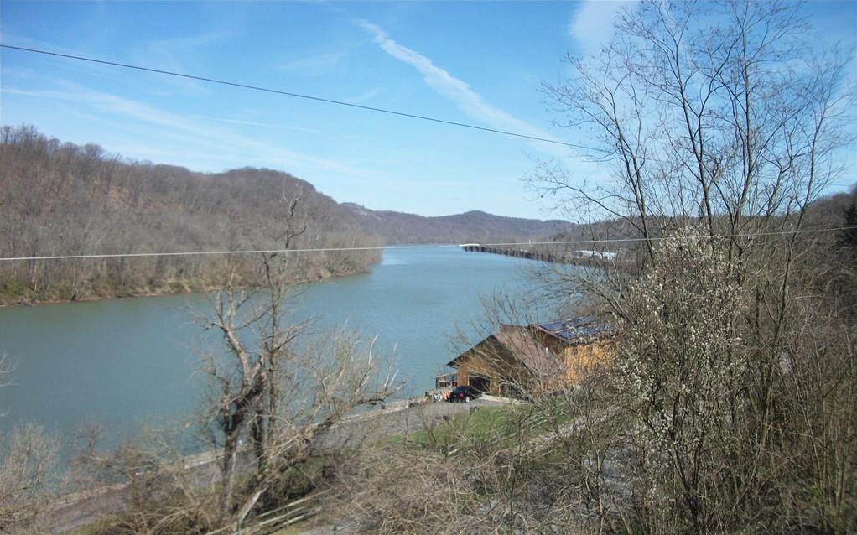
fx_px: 794
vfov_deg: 37.1
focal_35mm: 34
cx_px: 428
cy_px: 321
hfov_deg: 56.7
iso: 80
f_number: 8.8
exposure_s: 1/160
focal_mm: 5.7
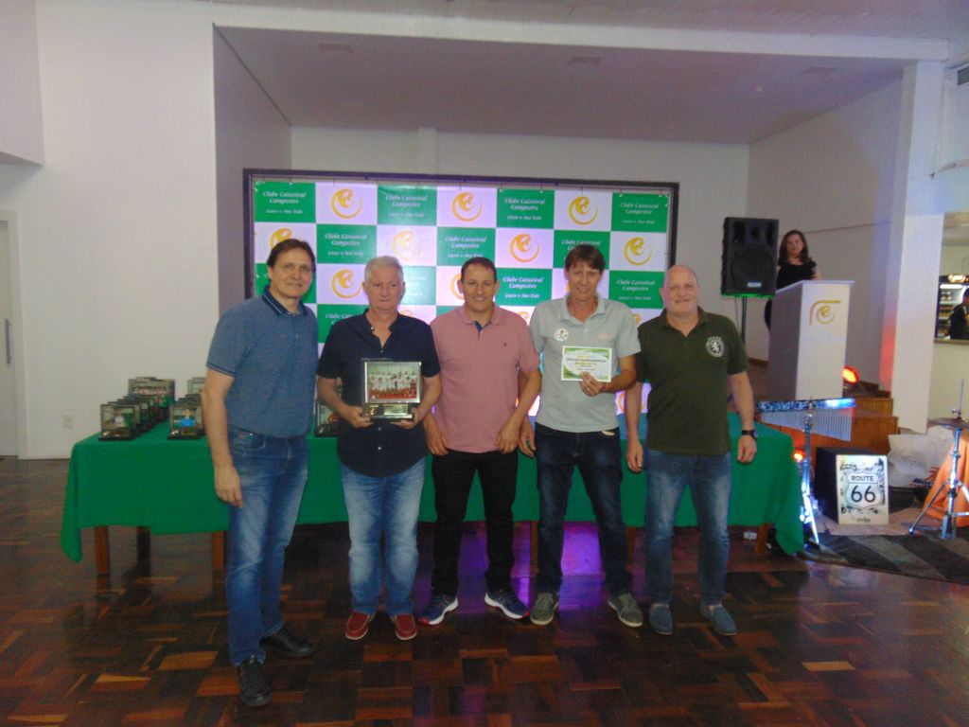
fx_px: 700
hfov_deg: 69.4
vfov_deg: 54.9
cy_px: 364
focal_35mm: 25
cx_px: 484
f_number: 3
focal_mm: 4.5
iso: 200
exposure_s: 1/30
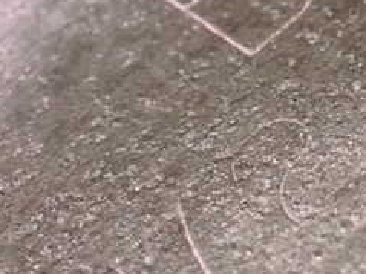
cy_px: 28
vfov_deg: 6.7
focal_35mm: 221
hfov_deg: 8.8
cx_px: 453
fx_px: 2335
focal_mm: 15.66
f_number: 4.5
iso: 1600
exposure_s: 1/40
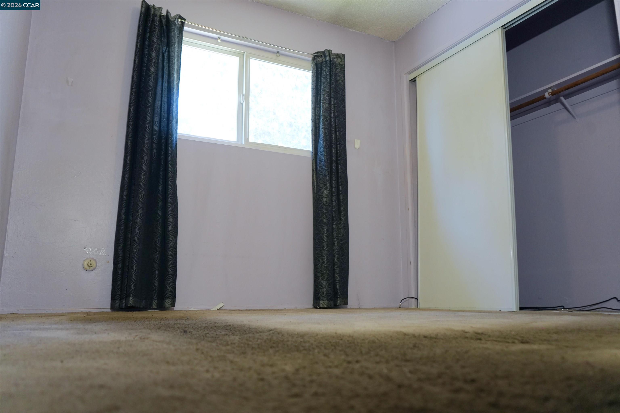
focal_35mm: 28
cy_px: 206
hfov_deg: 65.5
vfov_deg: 46.4
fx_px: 482
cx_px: 310
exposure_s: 1/160
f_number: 4
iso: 1600
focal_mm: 28
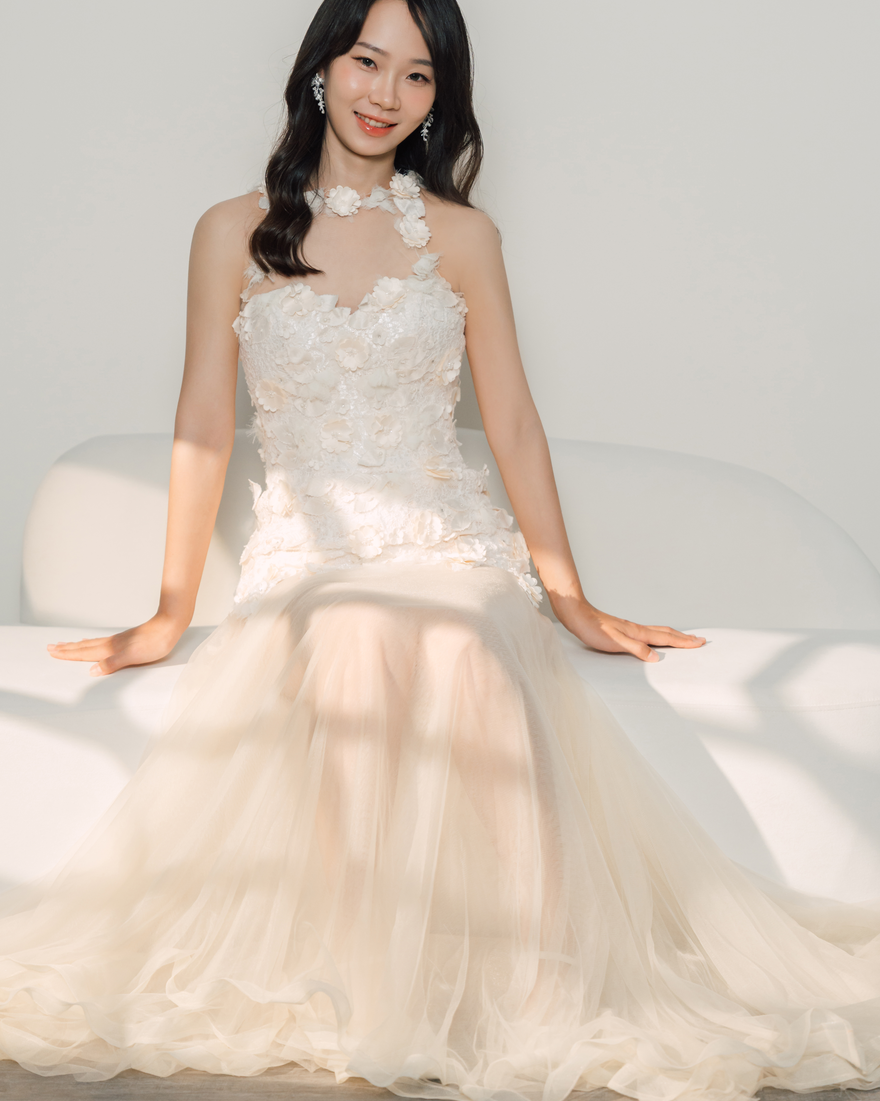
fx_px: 2865
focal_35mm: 88
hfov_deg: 17.5
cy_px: 378
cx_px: 404
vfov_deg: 21.7
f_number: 2.8
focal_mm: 70
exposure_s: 1/125
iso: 640
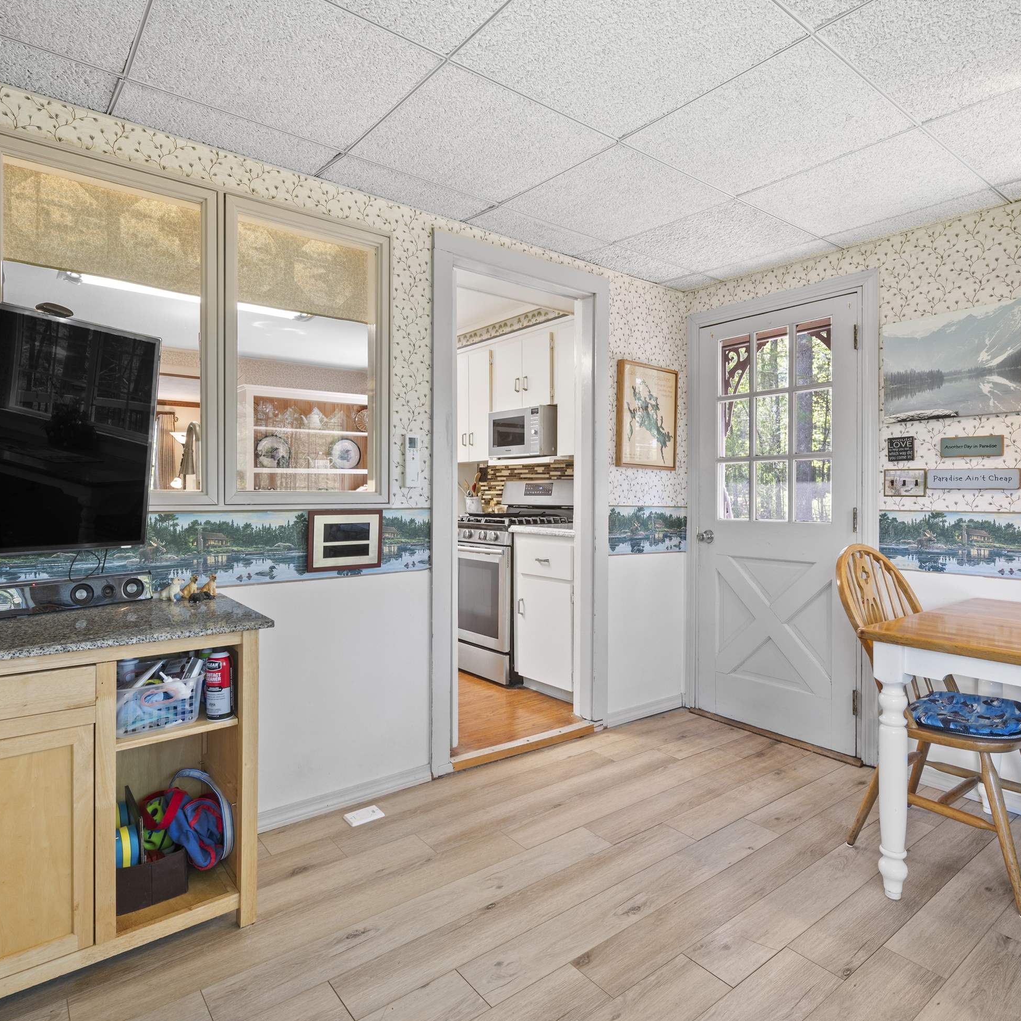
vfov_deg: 74.8
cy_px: 517
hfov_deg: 74.8
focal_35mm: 20
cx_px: 519
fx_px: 667
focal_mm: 15
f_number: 7.1
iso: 250
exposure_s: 2
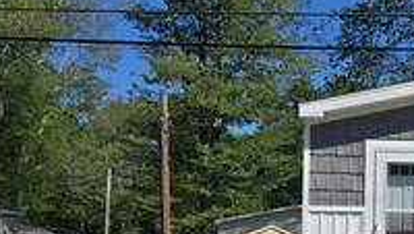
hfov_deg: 29.9
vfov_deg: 18.3
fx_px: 703
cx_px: 441
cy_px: 240
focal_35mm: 64
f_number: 1.8
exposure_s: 1/2333
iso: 25
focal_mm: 5.4
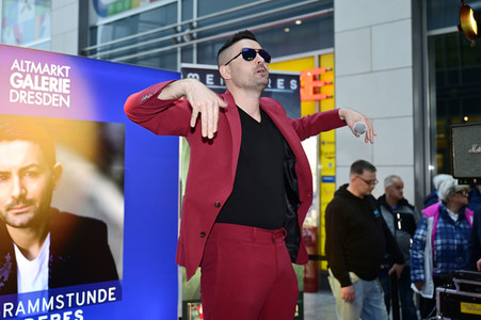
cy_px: 160
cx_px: 240
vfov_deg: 35.0
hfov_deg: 50.7
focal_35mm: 38
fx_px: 507
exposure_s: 1/200
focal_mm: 38
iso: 800
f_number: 2.8
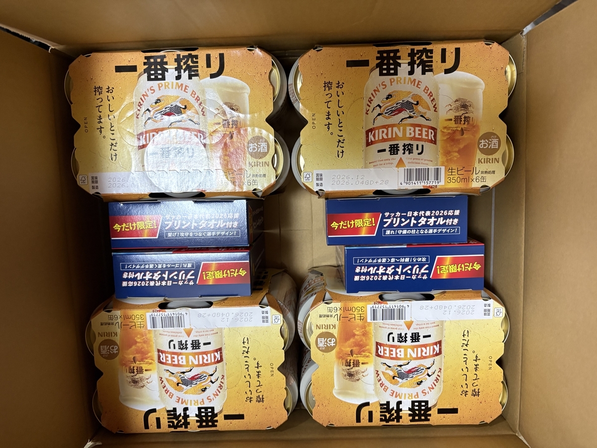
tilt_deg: -79.7
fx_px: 448
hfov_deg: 67.3
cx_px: 298
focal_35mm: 26
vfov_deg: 53.1
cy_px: 224
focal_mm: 5.96
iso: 320
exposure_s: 1/50
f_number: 1.6
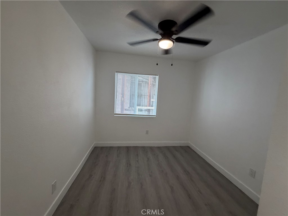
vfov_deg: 85.7
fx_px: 116
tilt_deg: -5.2
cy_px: 108
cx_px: 144
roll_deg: -3.8
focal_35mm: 14
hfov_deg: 102.1
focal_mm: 2.22
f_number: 2.2
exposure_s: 1/60
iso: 320
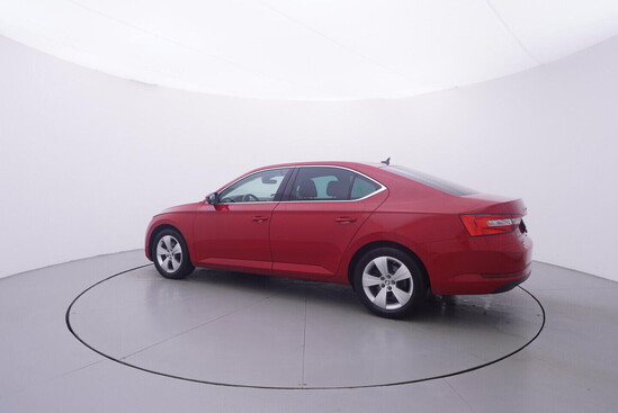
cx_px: 309
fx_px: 387
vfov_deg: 56.2
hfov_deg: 77.3
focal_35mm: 22
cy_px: 206
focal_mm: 15
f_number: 5
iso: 200
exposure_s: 1/80
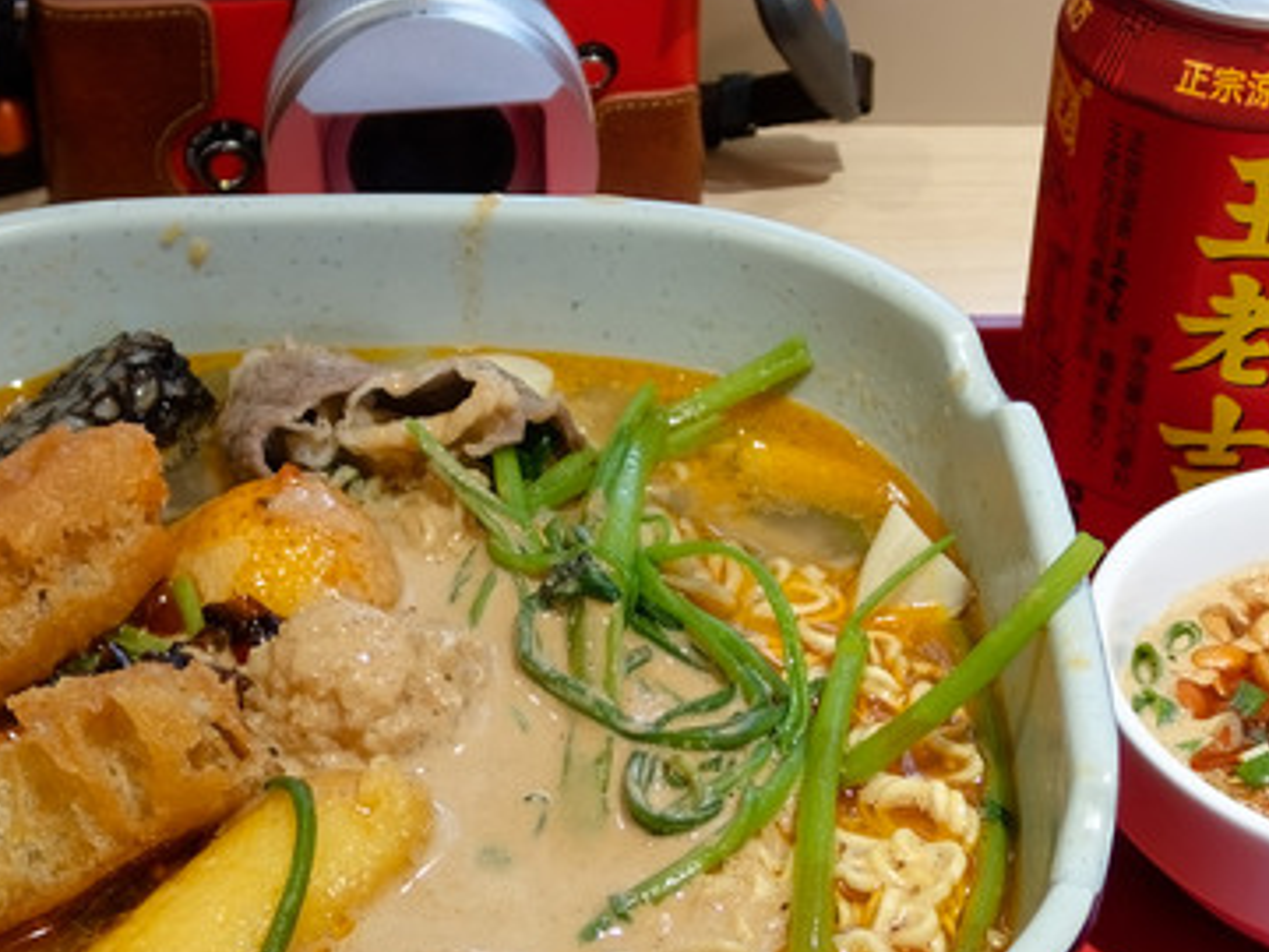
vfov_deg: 18.9
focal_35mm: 78
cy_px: 619
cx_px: 532
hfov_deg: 25.0
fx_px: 2859
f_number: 2.5
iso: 500
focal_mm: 6.37
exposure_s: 1/80
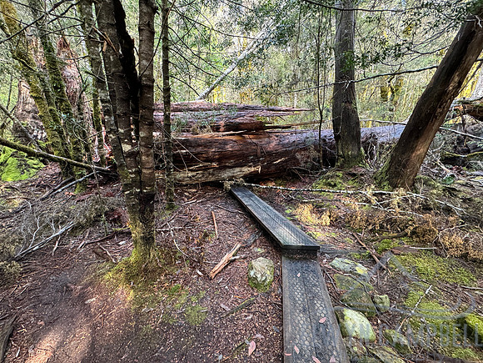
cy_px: 182
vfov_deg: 85.7
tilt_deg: -12.5
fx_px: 195
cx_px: 242
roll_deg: +0.0
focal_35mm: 14
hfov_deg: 102.1
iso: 400
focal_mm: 2.22
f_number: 2.2
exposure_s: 1/60
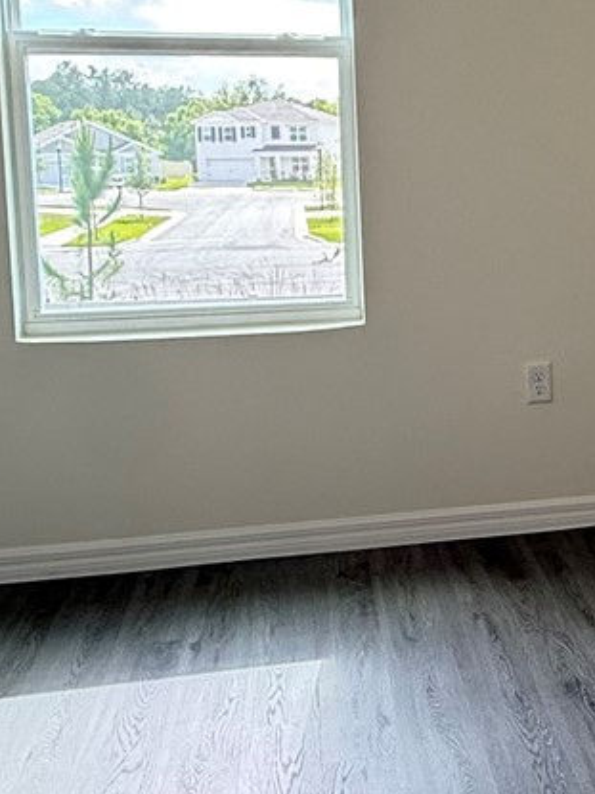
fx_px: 1238
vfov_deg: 35.3
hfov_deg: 24.9
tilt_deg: -6.4
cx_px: 673
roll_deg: +0.0
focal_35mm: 54
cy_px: 289
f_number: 2.2
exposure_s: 1/120
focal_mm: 2.22
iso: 125
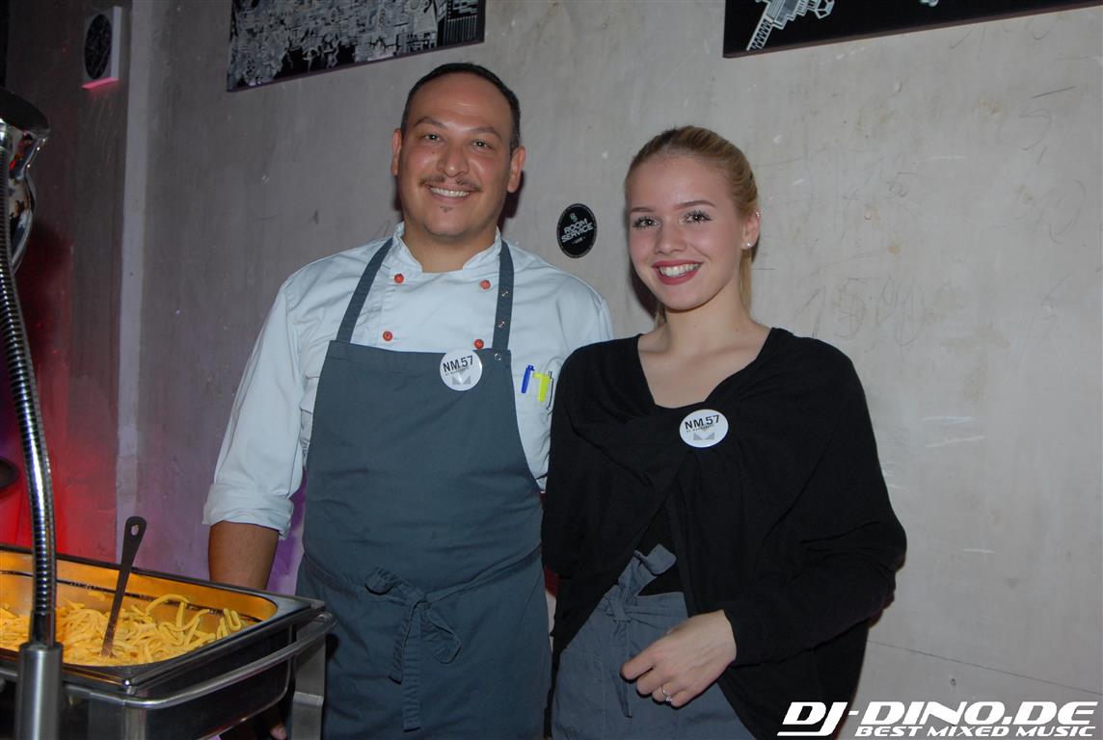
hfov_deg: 53.0
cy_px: 370
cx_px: 552
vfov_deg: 37.0
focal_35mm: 36
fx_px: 1105
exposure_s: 1/160
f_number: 5.6
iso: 400
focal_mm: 24
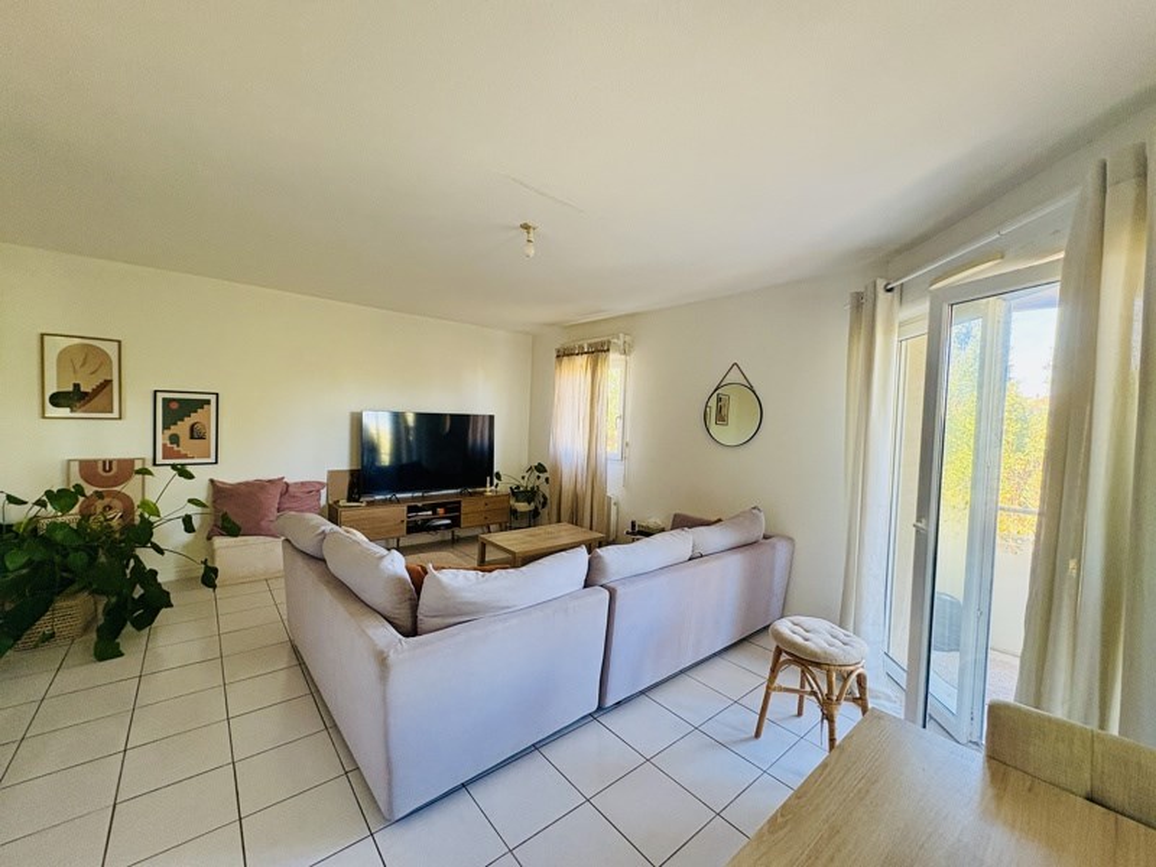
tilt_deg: -1.2
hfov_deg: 102.1
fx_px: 468
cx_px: 578
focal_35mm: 14
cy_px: 434
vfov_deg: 85.7
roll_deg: -2.4
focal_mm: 2.22
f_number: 2.2
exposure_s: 1/63
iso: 250
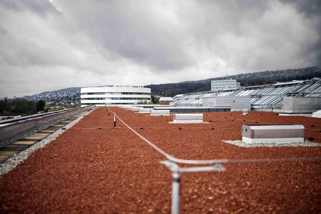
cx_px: 160
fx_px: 312
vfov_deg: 37.9
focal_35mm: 35
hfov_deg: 54.4
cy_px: 107
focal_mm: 35
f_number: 1.4
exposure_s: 1/5000
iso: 125
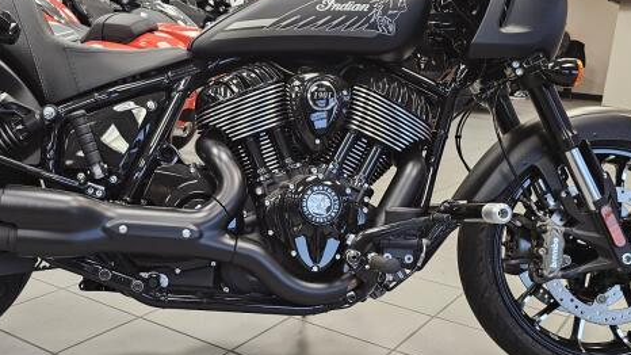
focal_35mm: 43
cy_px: 180
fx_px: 719
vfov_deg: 27.7
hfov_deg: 46.7
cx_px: 217
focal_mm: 6.3
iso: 400
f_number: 1.7
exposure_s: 1/120
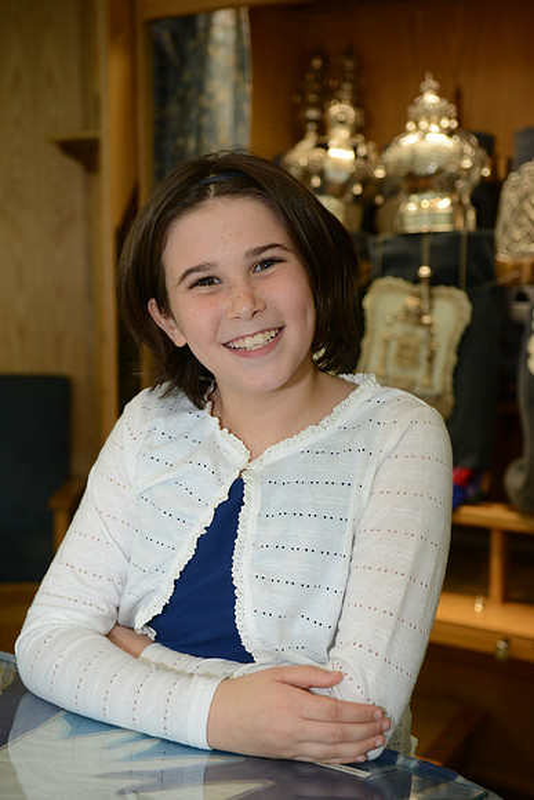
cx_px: 267
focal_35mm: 55
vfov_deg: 36.2
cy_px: 400
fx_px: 1223
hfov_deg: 24.6
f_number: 5.6
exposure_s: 1/80
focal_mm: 55
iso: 1250
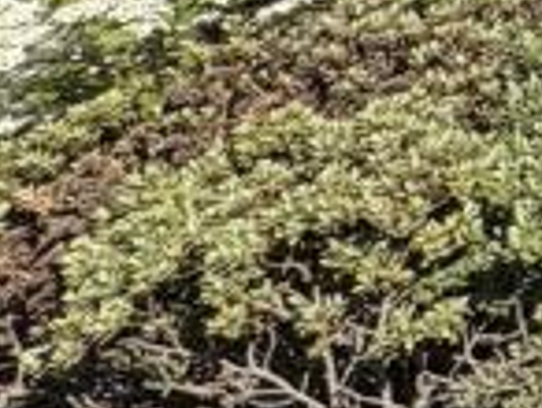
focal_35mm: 98
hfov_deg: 10.0
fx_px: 1537
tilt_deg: +4.4
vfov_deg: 10.9
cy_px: -768
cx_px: 1834
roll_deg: +1.5
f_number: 2.2
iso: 50
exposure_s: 1/1637
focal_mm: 2.22
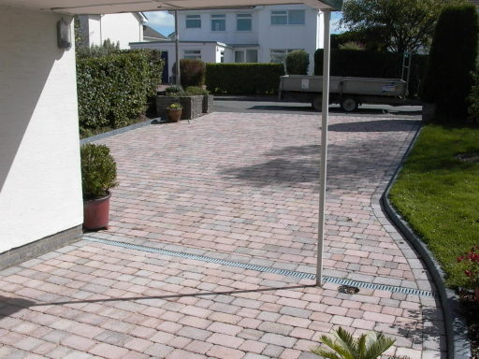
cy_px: 180
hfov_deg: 49.0
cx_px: 240
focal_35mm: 38
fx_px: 526
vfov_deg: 37.7
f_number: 6.63
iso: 100
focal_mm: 7.68
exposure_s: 1/559
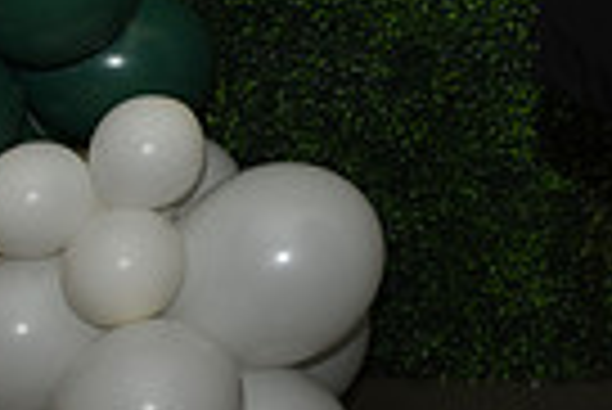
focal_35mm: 124
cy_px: -372
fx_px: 2110
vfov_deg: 10.3
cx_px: 1022
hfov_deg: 14.8
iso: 100
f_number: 4
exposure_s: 1/60
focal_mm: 29
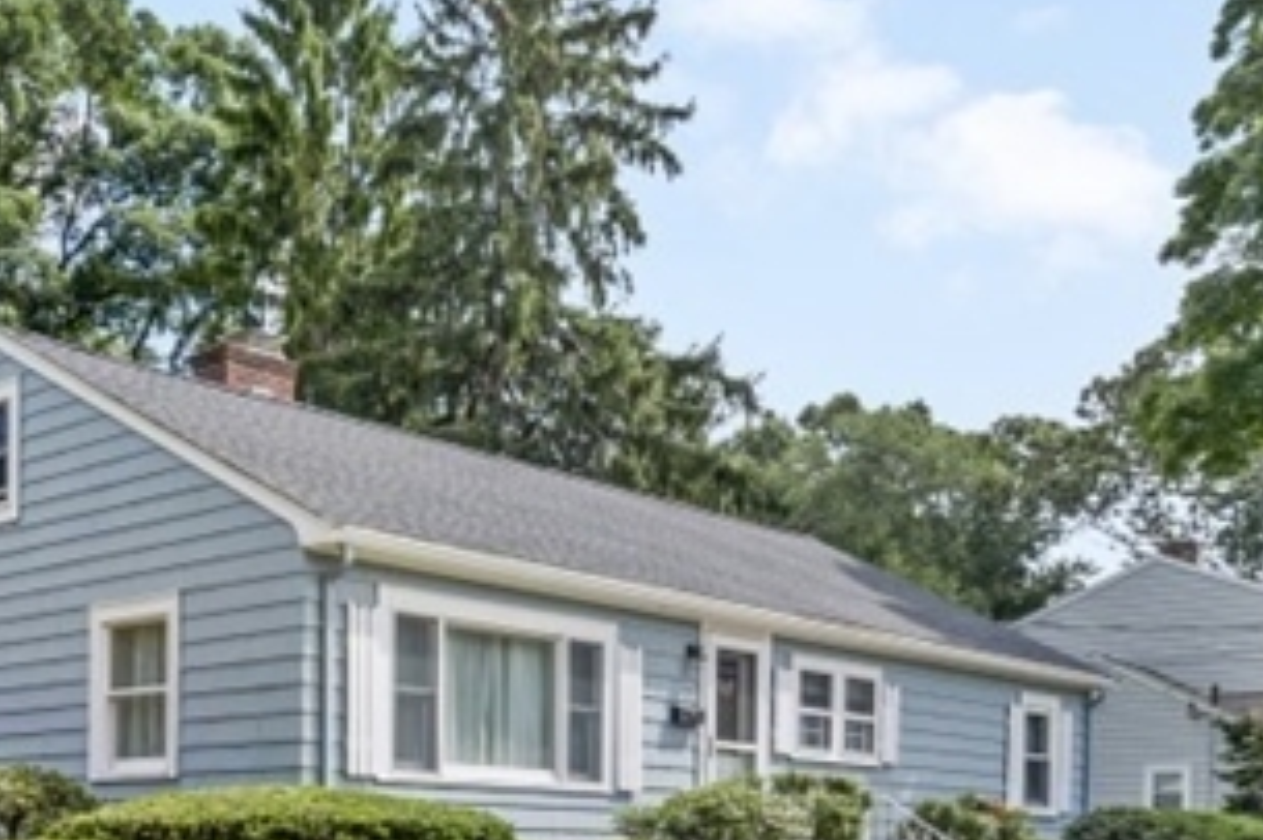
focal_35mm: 47
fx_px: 1648
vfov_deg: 26.2
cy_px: 946
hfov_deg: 40.5
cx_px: 290
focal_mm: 14
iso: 100
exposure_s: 1/250
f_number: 8
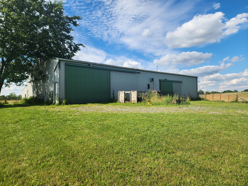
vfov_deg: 58.9
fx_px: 165
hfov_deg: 73.9
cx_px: 124
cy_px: 93
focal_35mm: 23
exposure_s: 1/1093
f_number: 1.8
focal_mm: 6.4
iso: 12
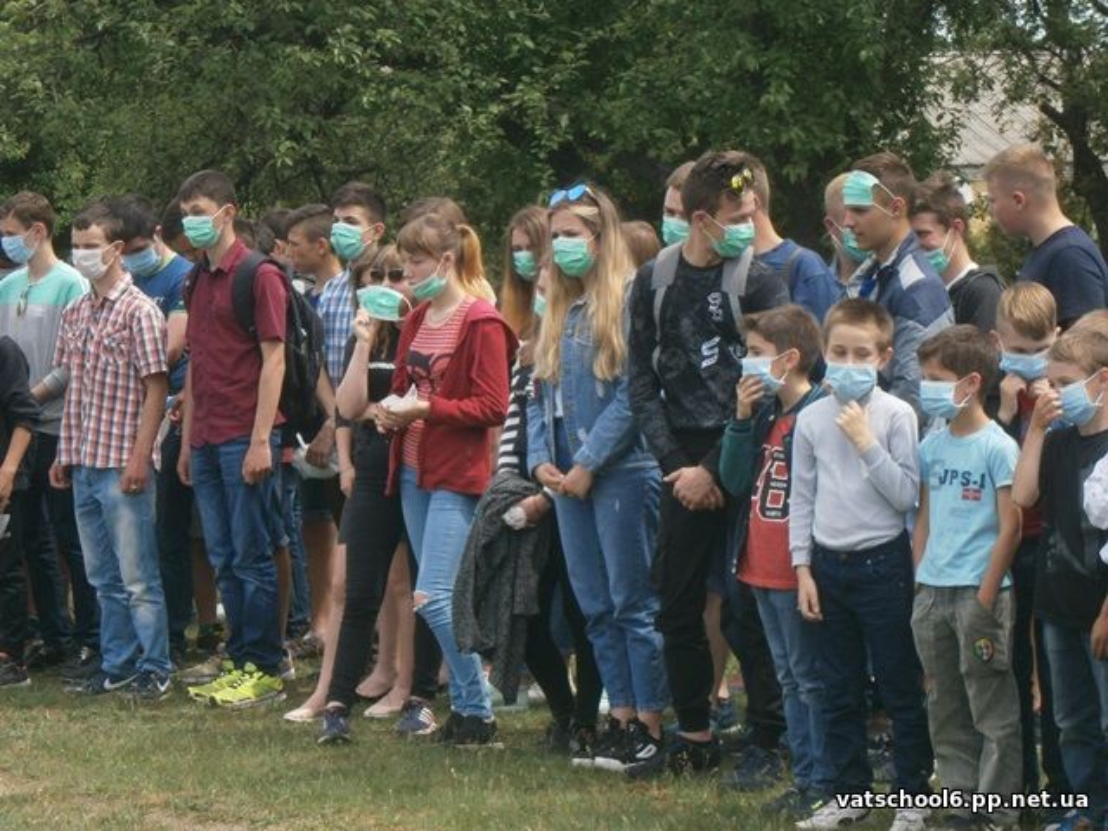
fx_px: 4161
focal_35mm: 130
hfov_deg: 15.2
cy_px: 416
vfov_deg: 11.4
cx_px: 554
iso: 80
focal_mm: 23.5
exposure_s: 1/125
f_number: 6.5
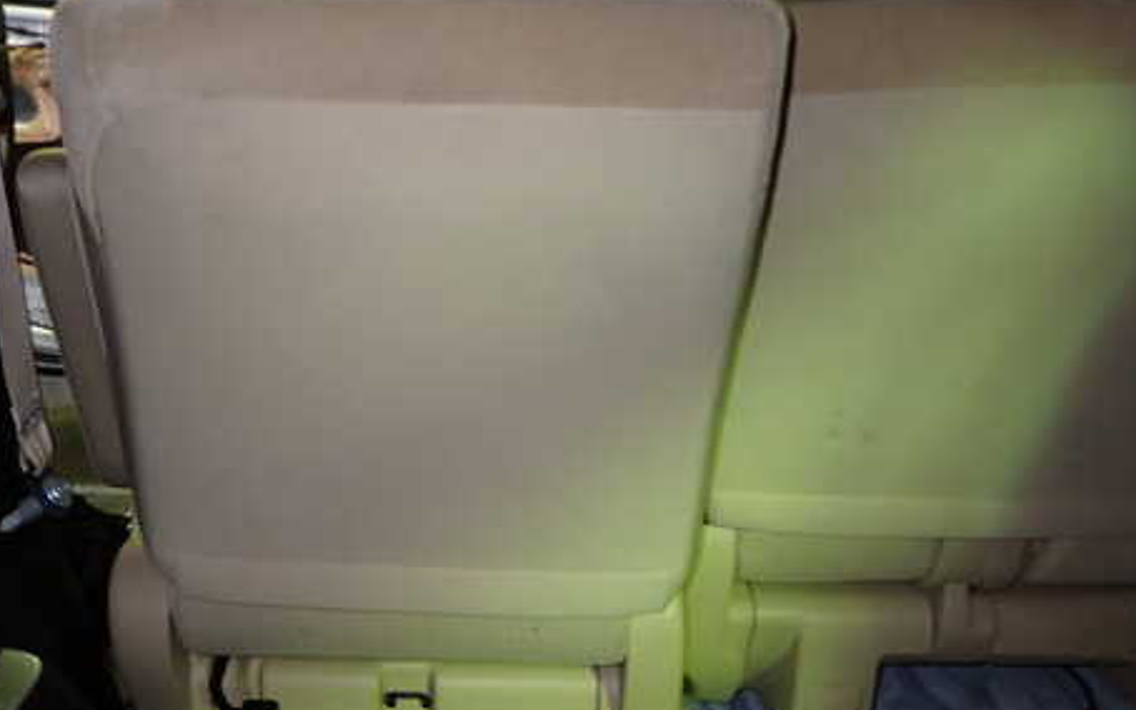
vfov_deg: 36.2
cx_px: 473
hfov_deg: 55.0
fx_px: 1084
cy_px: 430
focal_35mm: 35
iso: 200
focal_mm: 4.5
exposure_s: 1/30
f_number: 2
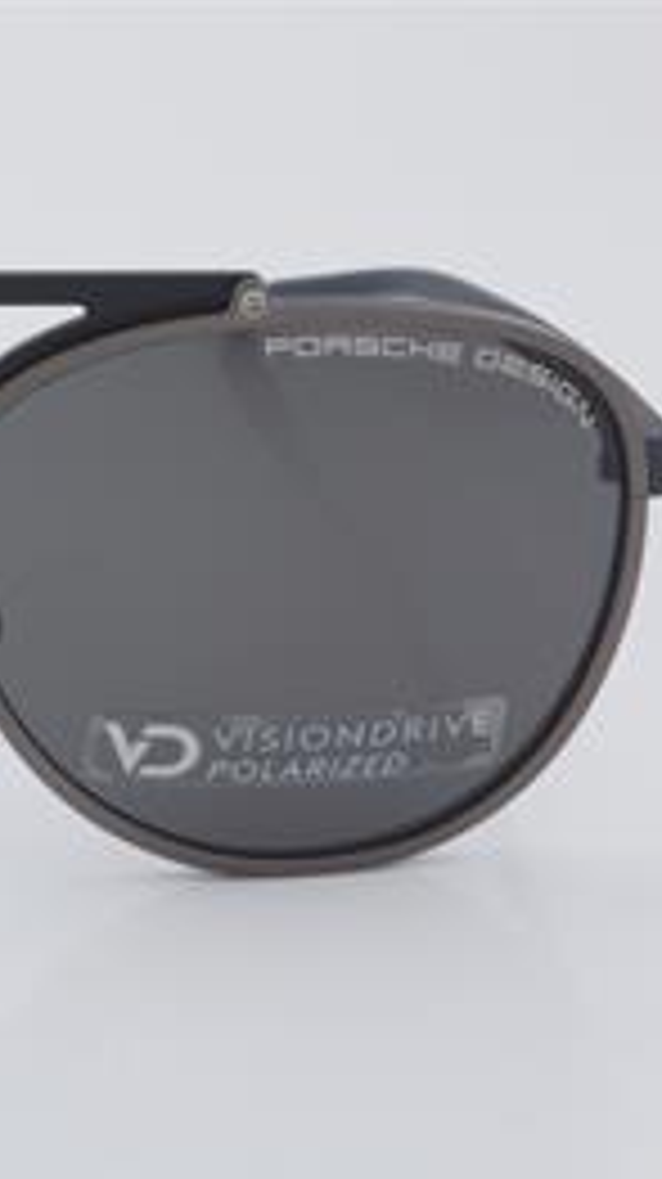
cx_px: -185
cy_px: 594
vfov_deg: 16.3
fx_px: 4121
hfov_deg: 9.0
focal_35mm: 132
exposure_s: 1/4
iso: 100
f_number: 32
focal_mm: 55
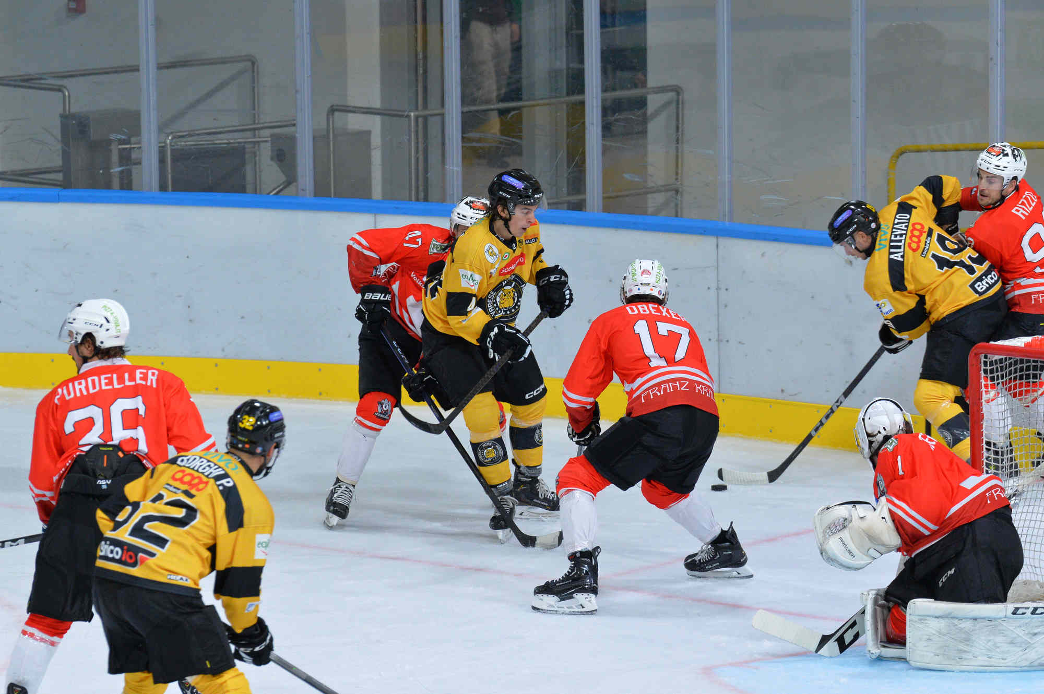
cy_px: 347
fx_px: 8982
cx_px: 522
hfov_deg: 6.7
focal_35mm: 310
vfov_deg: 4.4
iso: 4000
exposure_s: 1/1000
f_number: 6.3
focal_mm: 310
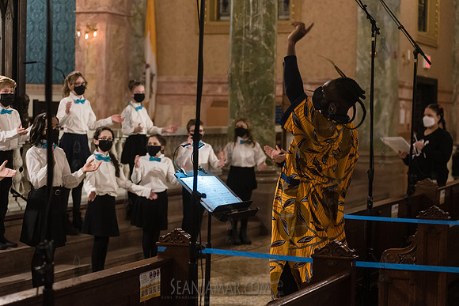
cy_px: 153
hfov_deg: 25.4
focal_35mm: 80
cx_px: 230
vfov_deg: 17.1
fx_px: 1020
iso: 4000
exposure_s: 1/200
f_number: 4
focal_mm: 80
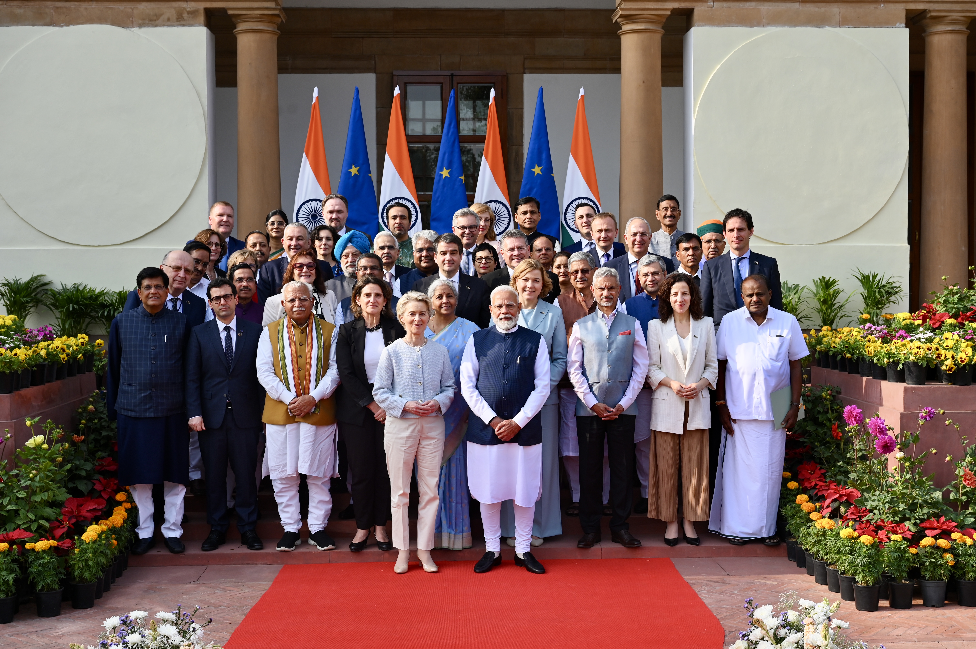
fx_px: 1246
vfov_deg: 29.2
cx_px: 488
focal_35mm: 46
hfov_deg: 42.8
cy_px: 324
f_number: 7.1
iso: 220
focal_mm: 46
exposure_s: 1/400
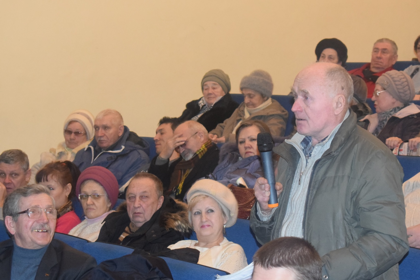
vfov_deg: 16.5
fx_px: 962
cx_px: 210
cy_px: 140
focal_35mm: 82
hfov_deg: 24.6
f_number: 5.6
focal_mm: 55
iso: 2800
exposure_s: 1/60
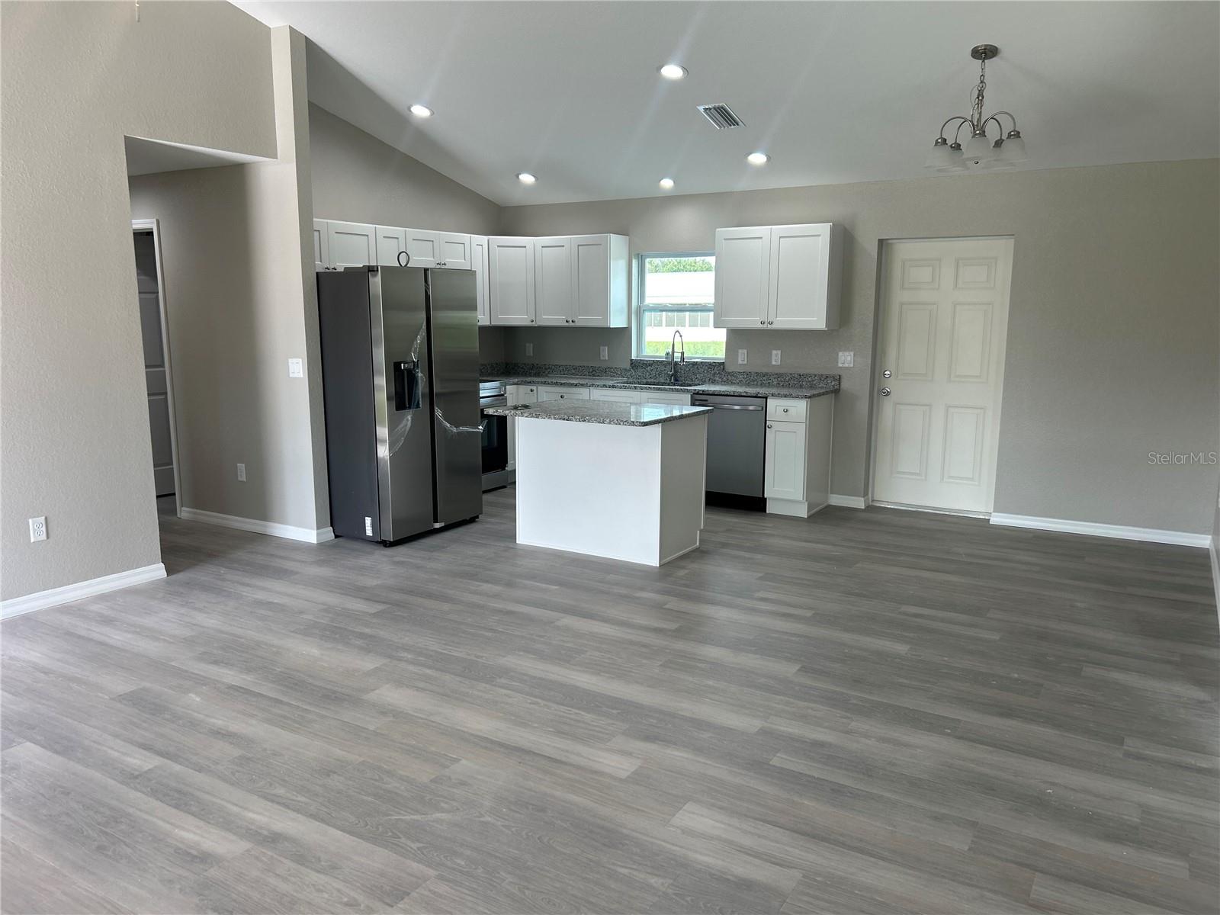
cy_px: 458
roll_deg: -0.1
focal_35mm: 26
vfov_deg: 53.1
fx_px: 916
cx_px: 610
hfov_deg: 67.3
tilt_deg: -9.3
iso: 50
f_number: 1.5
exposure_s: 1/161
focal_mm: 5.7
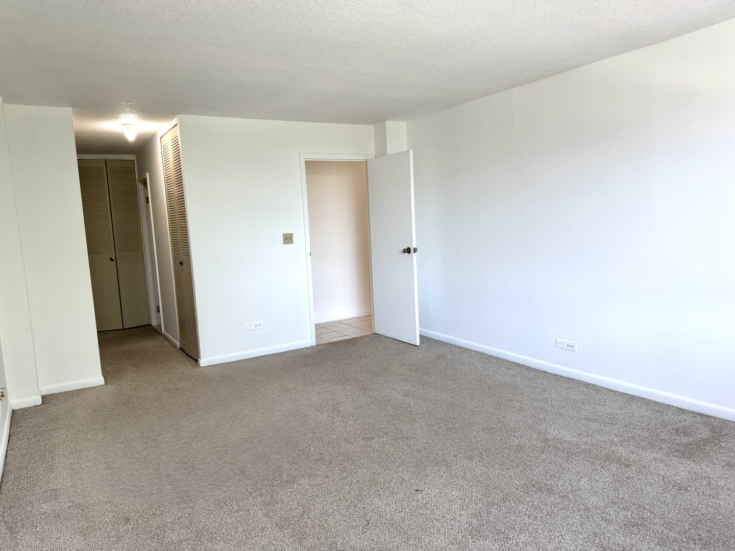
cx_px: 368
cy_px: 276
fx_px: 510
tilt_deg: -7.1
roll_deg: +2.3
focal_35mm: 24
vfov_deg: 56.8
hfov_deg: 71.6
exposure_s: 1/120
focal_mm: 6.76
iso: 100
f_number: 1.78
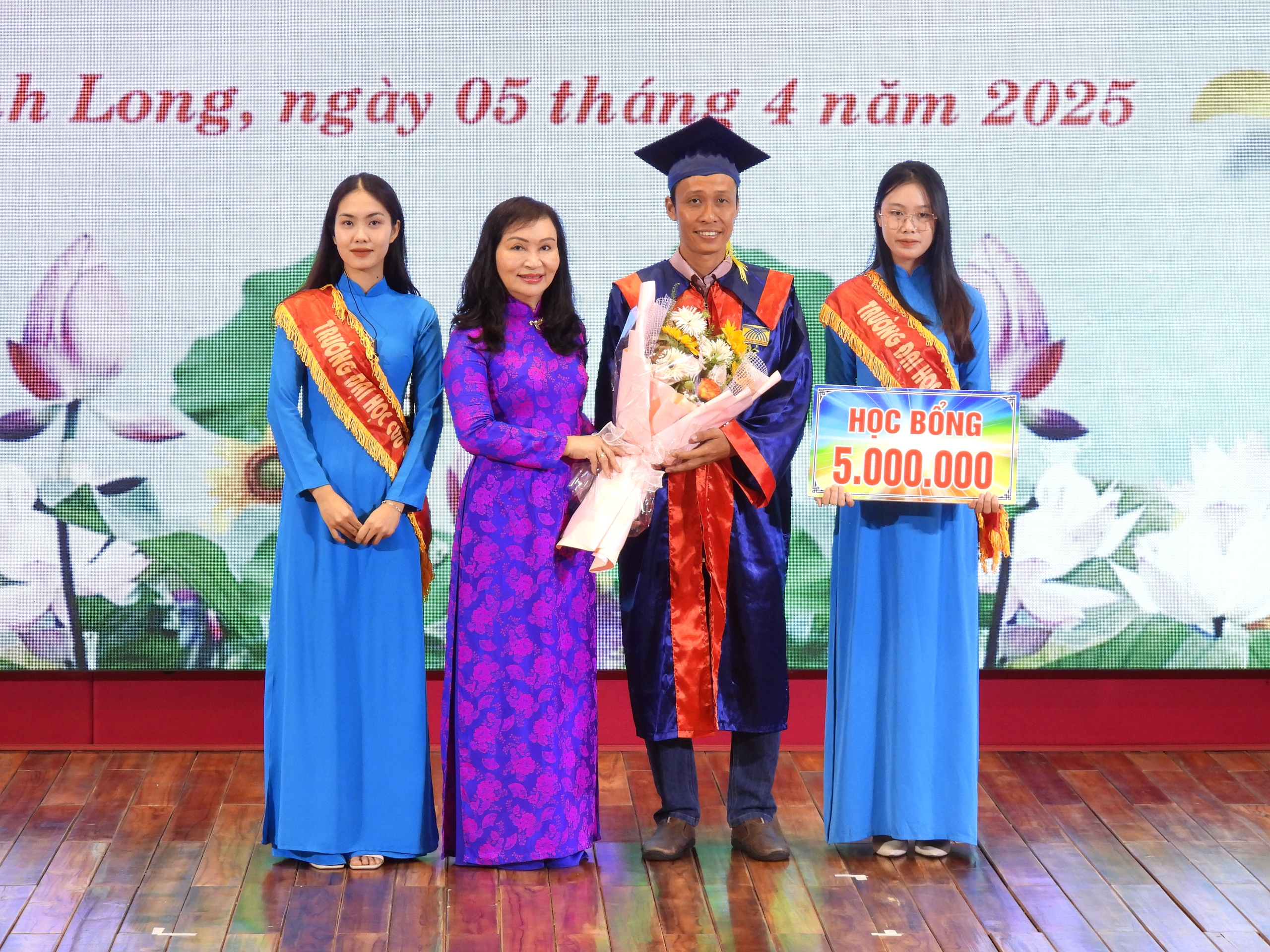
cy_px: 476
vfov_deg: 12.9
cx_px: 635
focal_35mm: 115
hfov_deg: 17.1
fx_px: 4219
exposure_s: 1/40
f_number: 4
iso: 400
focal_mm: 20.5
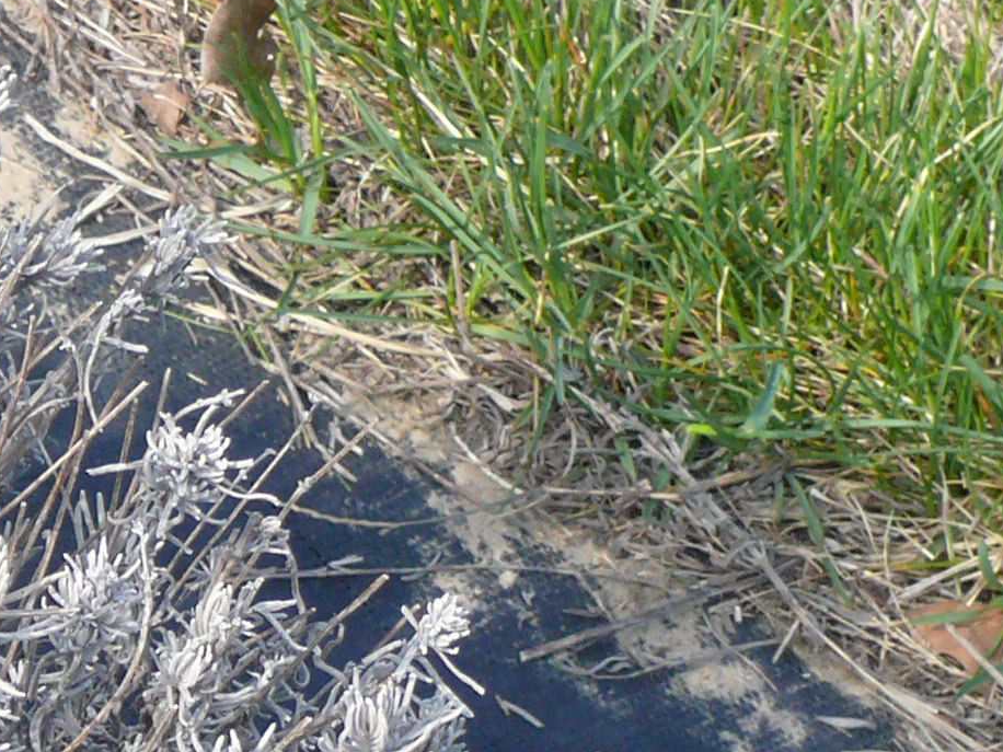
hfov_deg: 7.5
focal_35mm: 259
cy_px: 1462
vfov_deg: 5.6
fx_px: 7505
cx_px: -699
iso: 100
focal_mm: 13.8
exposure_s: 1/200
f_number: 4.5
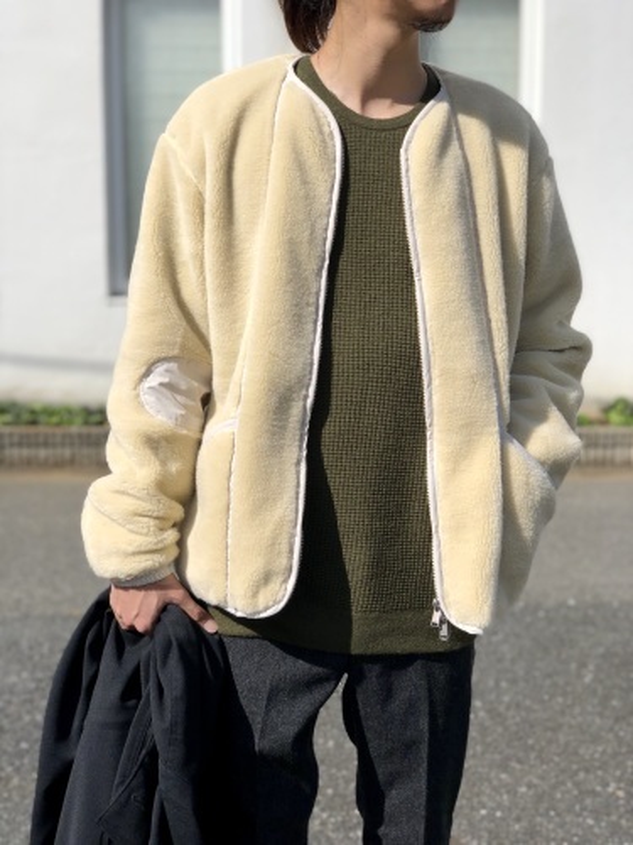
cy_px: 422
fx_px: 1268
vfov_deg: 36.8
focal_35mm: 52
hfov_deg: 28.0
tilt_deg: -8.3
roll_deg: +0.2
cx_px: 316
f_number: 2.4
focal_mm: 6
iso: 16
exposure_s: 1/1621
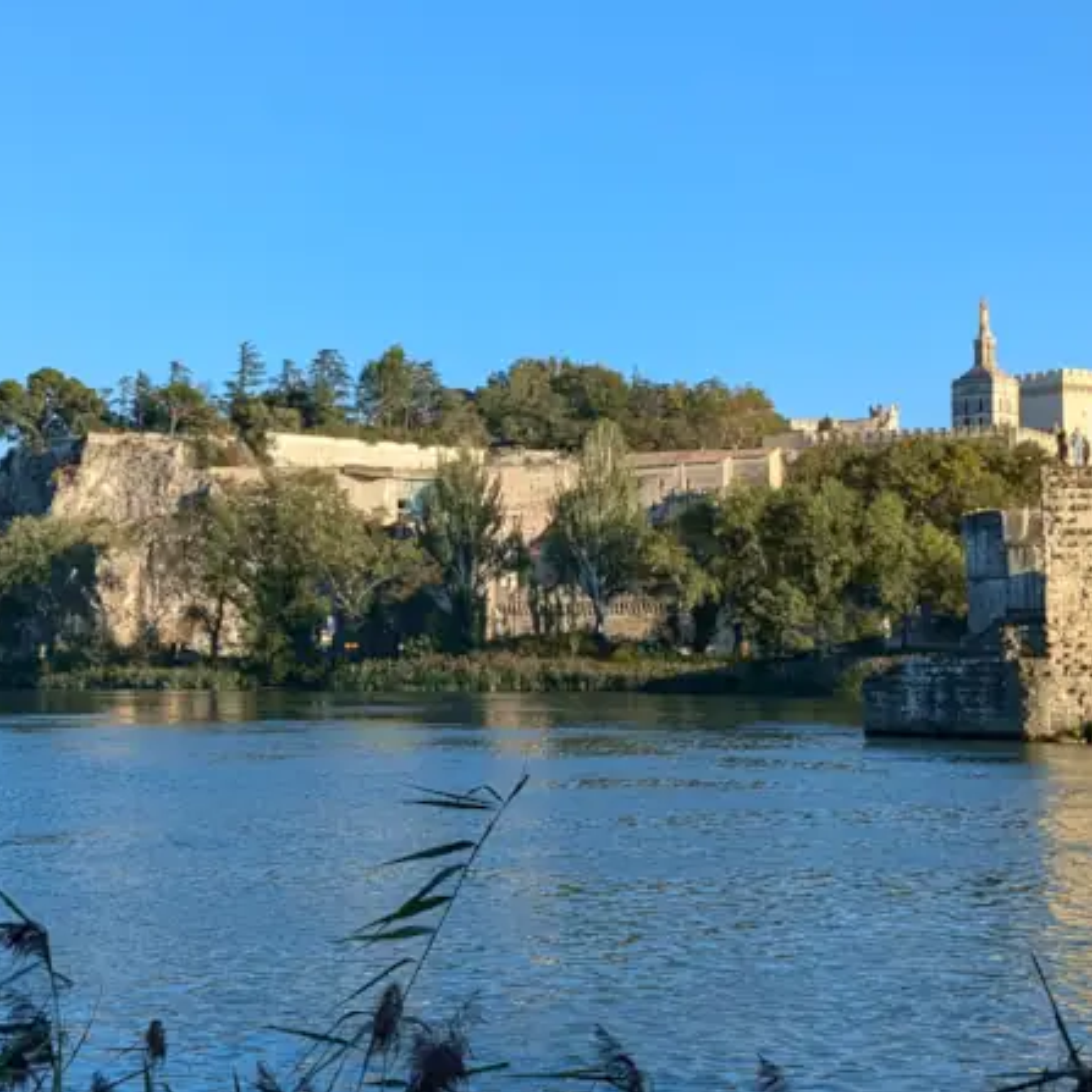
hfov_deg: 51.1
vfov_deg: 51.1
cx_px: 530
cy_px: 547
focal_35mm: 32
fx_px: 1142
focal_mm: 4.38
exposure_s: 1/1949
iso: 61
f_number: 1.73
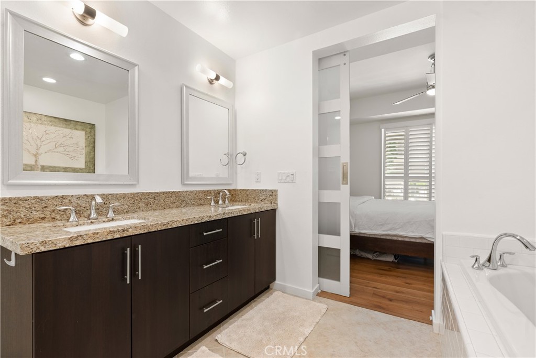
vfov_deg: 73.8
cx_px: 268
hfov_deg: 96.7
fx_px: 238
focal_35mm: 16
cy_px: 179
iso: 320
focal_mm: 16
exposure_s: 1
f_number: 9
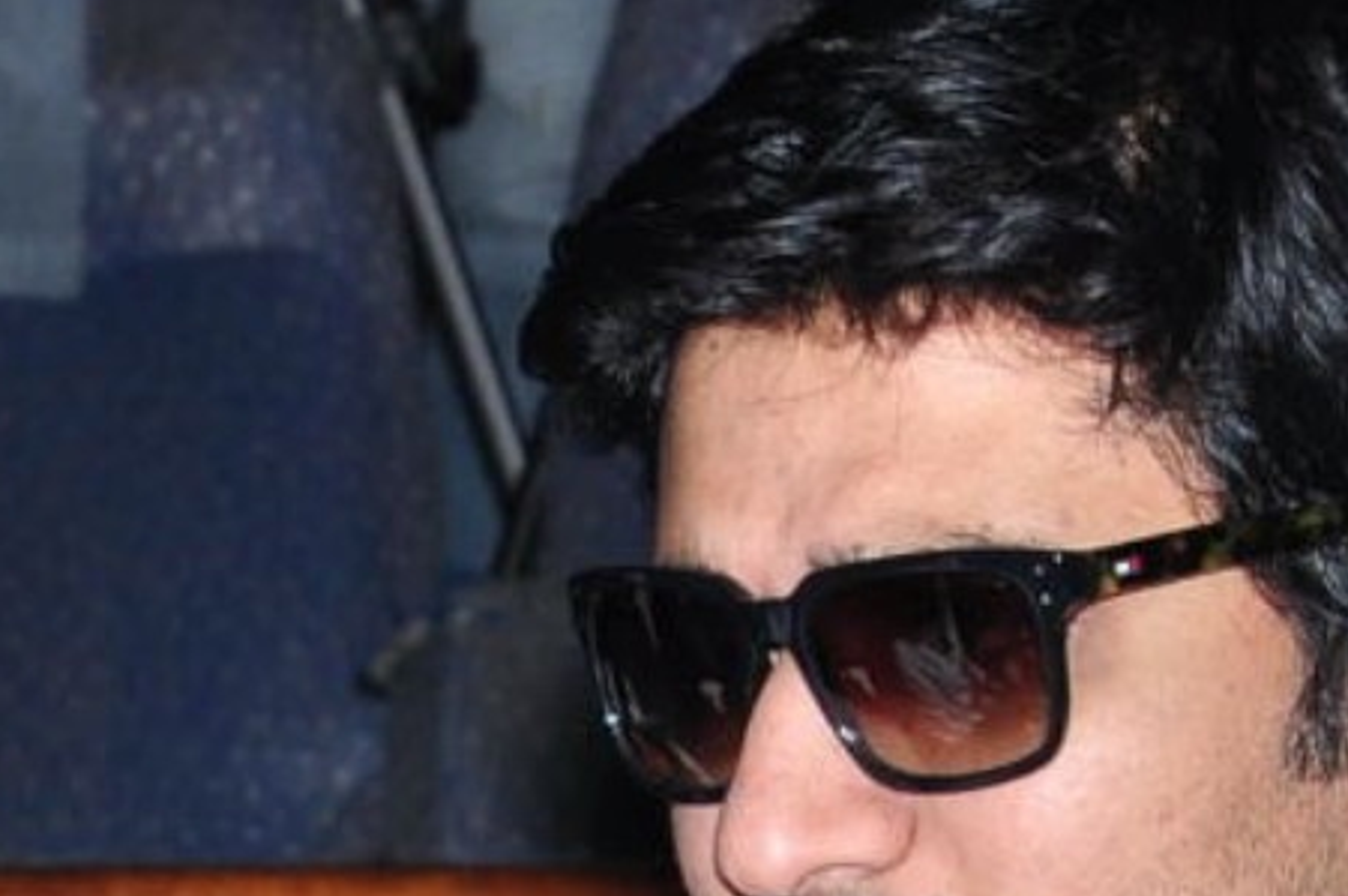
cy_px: 1906
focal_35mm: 467
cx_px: -300
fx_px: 17467
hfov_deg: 4.4
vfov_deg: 2.9
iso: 400
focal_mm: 62
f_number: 8
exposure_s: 1/125
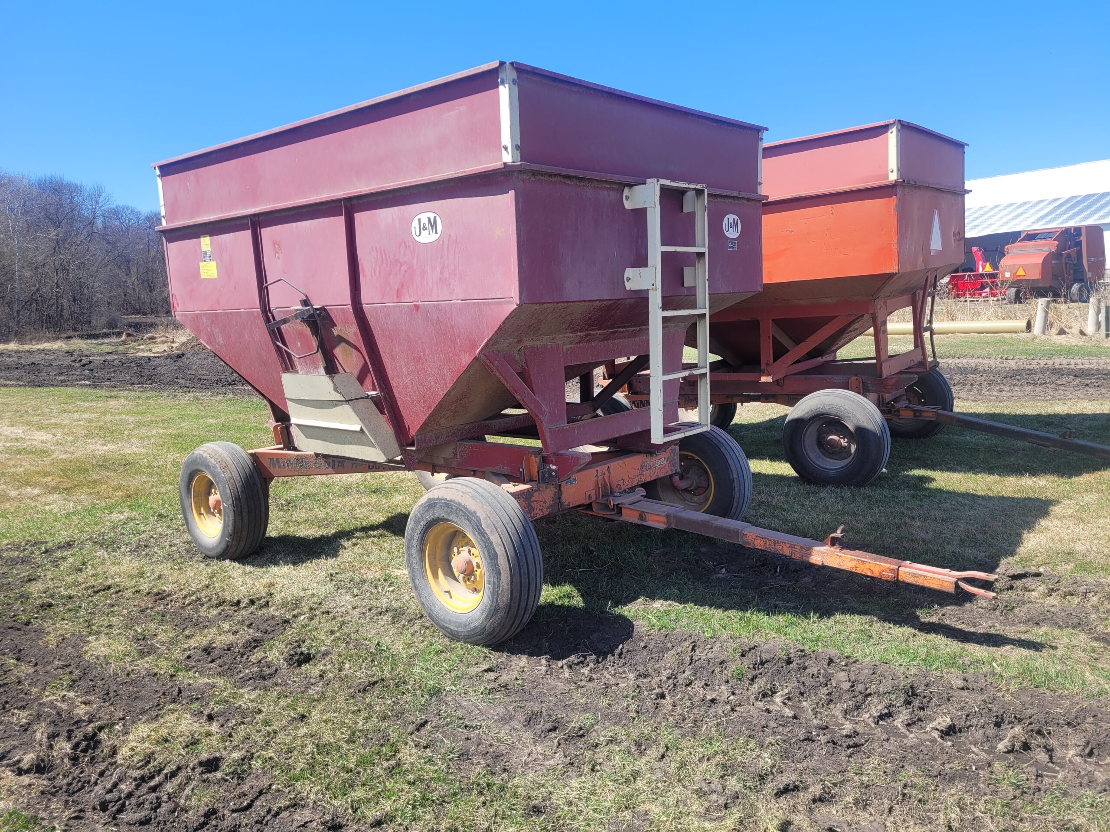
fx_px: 834
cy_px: 416
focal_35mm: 26
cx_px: 555
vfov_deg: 53.1
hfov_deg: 67.3
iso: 40
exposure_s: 1/1255
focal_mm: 5.4
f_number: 1.8
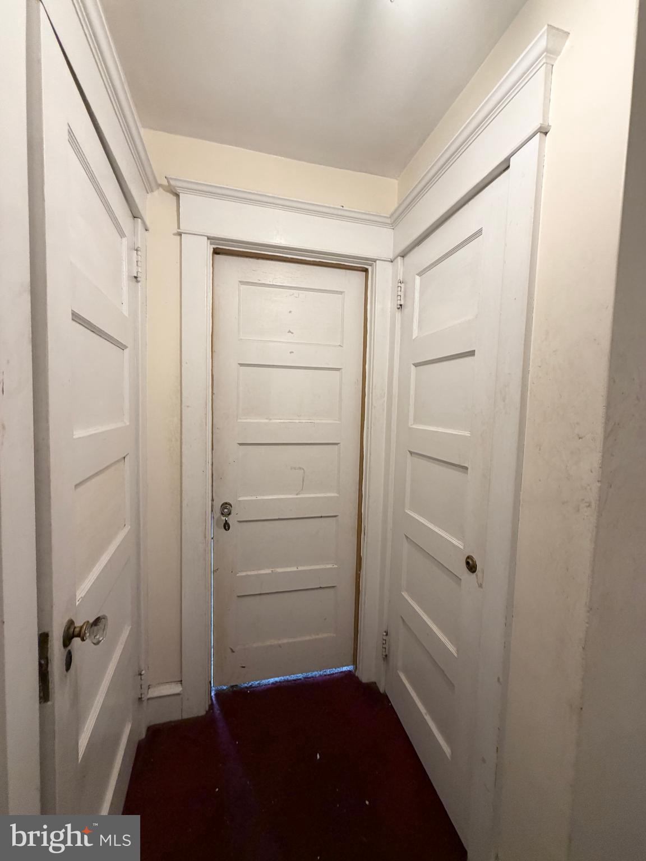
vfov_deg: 102.1
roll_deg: -1.3
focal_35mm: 14
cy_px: 430
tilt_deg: -3.8
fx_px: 348
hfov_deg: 85.7
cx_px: 323
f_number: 2.2
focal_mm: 2.22
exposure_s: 1/60
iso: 200
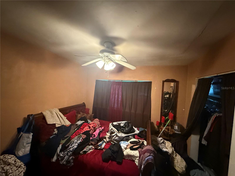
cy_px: 88
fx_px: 95
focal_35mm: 14
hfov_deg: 102.1
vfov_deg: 85.7
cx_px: 118
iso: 1000
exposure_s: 1/40
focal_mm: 2.22
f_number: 2.2
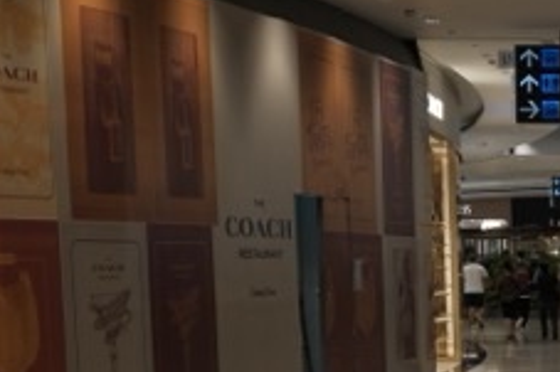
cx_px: 1083
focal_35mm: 129
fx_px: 2005
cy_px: 439
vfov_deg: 10.4
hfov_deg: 13.8
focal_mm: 28
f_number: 4
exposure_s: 1/40
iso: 200
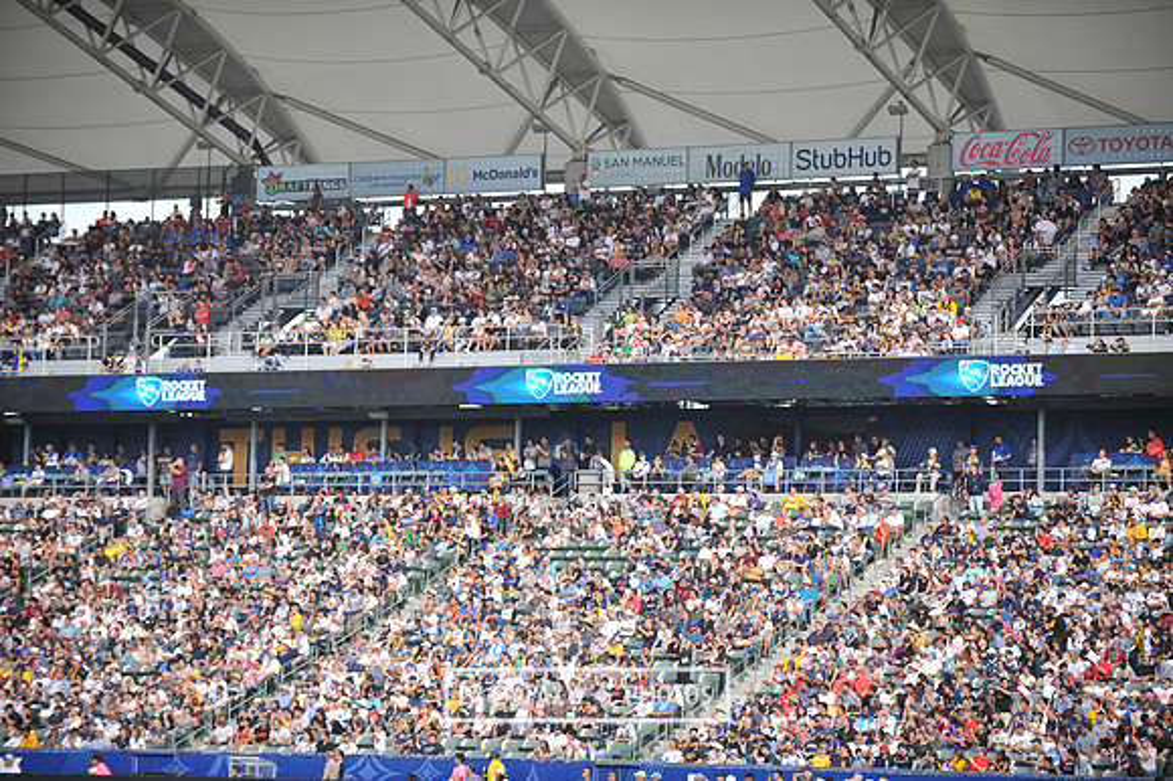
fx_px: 4070
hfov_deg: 16.4
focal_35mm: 125
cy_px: 390
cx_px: 586
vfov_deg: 11.0
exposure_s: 1/1250
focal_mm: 125
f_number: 2.8
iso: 280
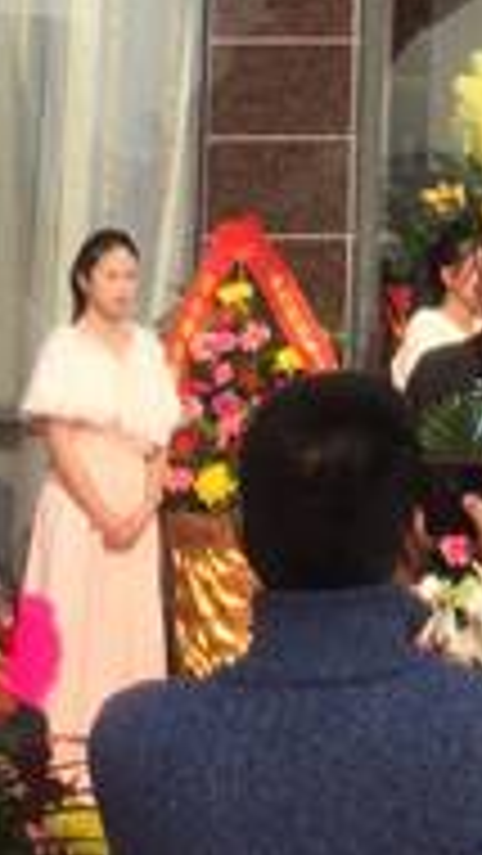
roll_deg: -0.8
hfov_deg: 7.9
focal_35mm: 150
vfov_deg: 13.4
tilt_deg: +11.5
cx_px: 833
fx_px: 3405
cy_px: -452
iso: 32
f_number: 2.2
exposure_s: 1/1883
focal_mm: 4.15
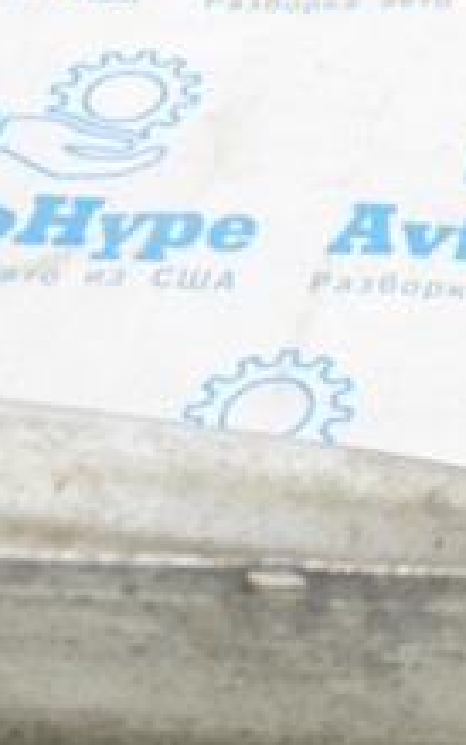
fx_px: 2264
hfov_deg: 10.6
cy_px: 192
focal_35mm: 111
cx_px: 976
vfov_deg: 18.6
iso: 400
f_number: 5.6
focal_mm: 25
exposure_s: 1/10
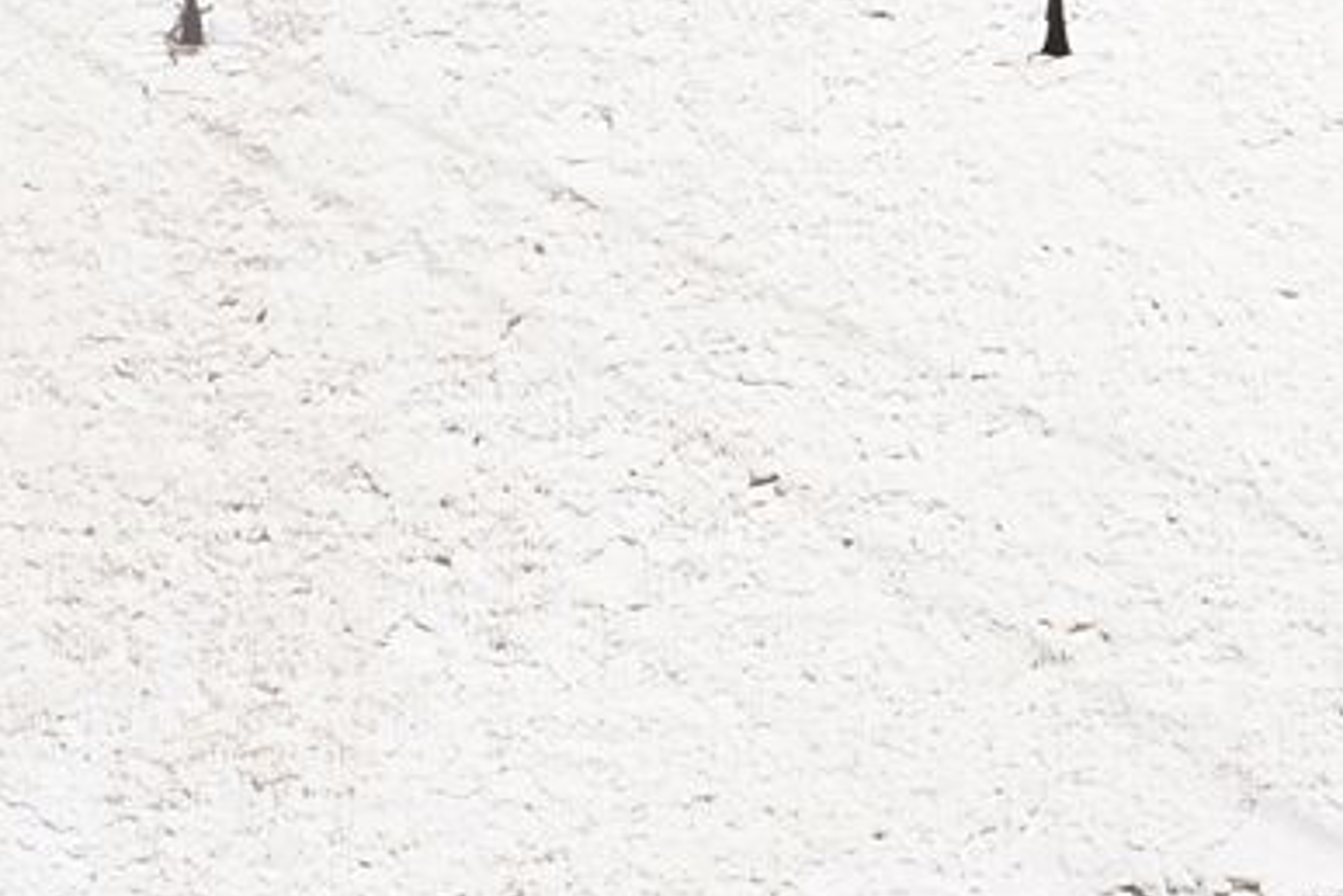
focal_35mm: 124
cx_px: 1131
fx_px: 4626
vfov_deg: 9.8
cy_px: -1219
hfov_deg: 16.4
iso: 100
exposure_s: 1/100
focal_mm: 24
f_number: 13
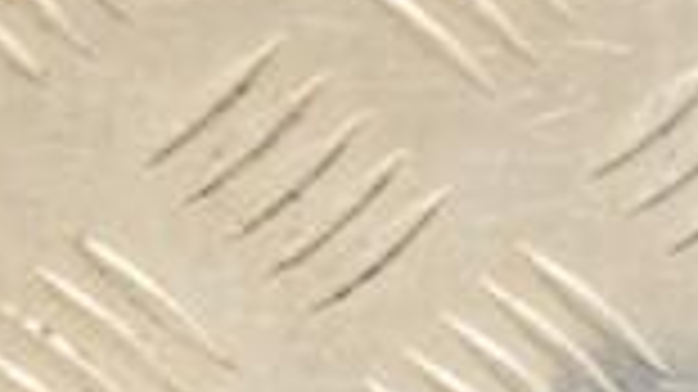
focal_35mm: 376
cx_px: 1018
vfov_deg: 3.2
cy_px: 834
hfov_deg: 5.7
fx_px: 6955
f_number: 5.6
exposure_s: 1/200
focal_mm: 62
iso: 800
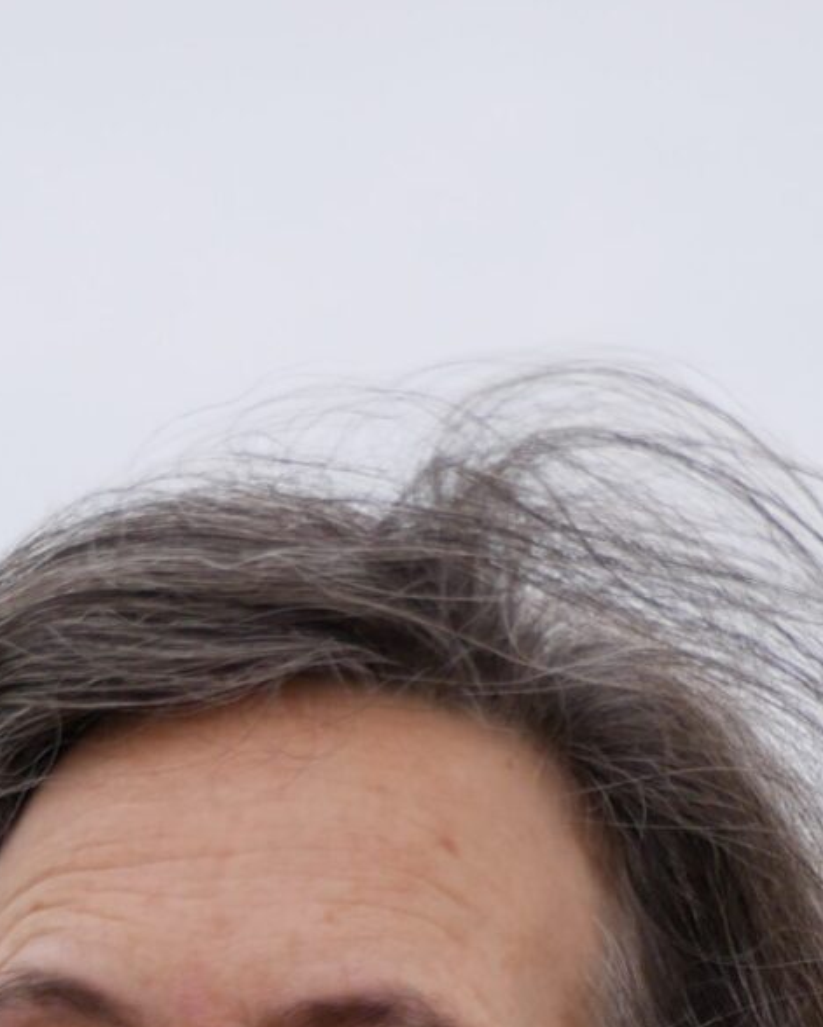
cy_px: 2051
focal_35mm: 187
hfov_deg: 8.2
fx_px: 5689
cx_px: 45
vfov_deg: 9.6
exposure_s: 1/80
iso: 200
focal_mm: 22
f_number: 4.2
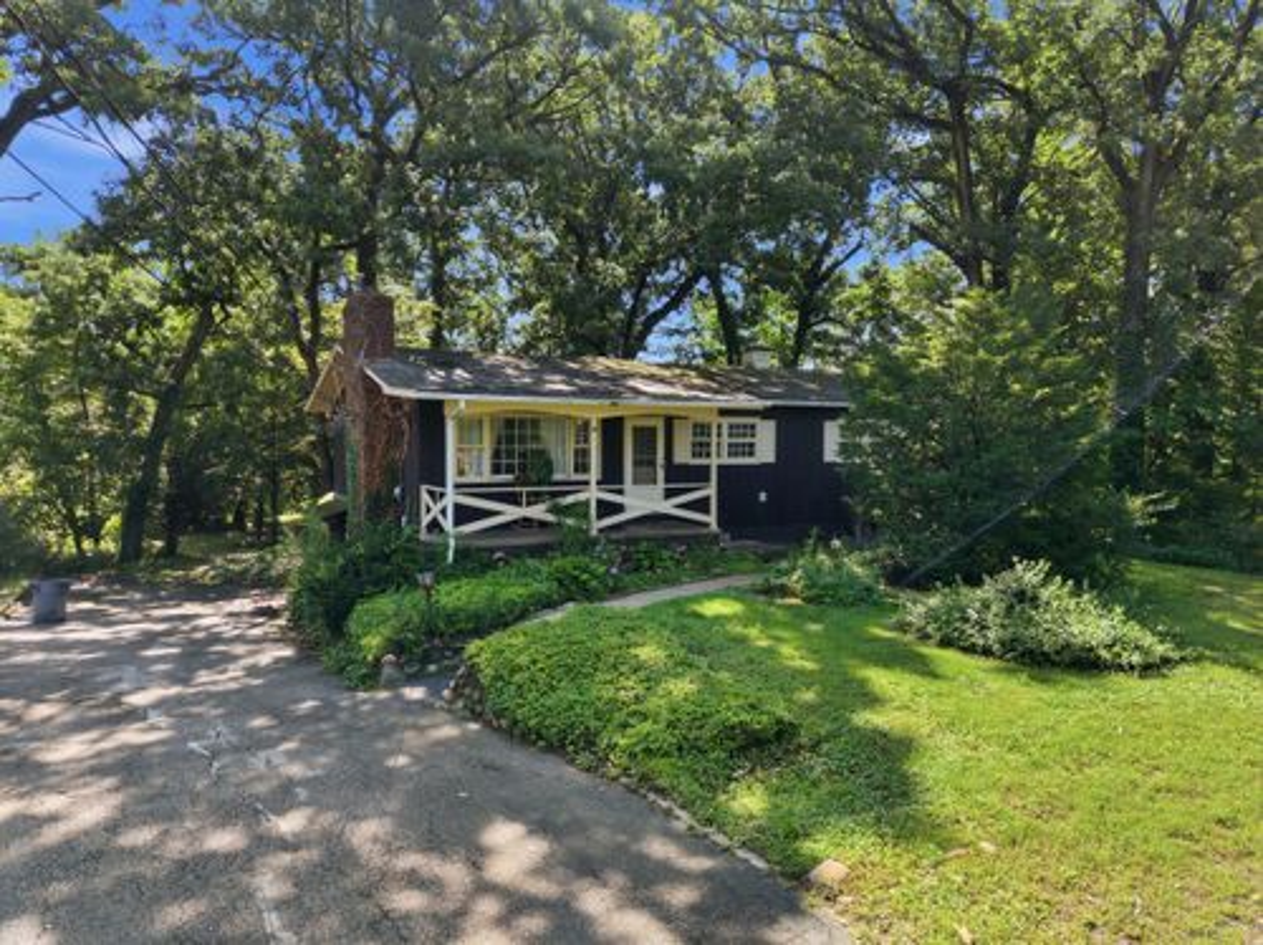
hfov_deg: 71.6
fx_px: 875
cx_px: 632
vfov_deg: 56.7
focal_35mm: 24
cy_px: 472
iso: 100
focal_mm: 8.7
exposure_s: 1/500
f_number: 1.8
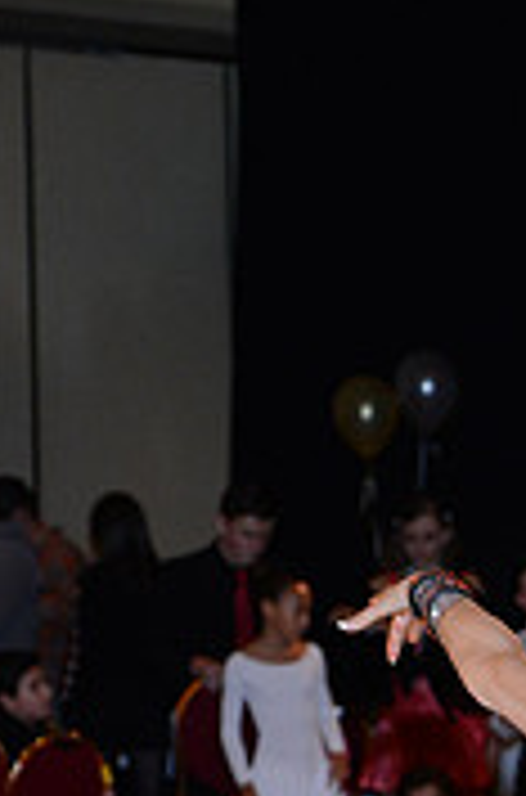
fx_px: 5423
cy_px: 1070
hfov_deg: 5.5
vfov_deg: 8.3
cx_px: 789
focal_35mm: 246
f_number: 4.5
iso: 2000
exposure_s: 1/200
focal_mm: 75
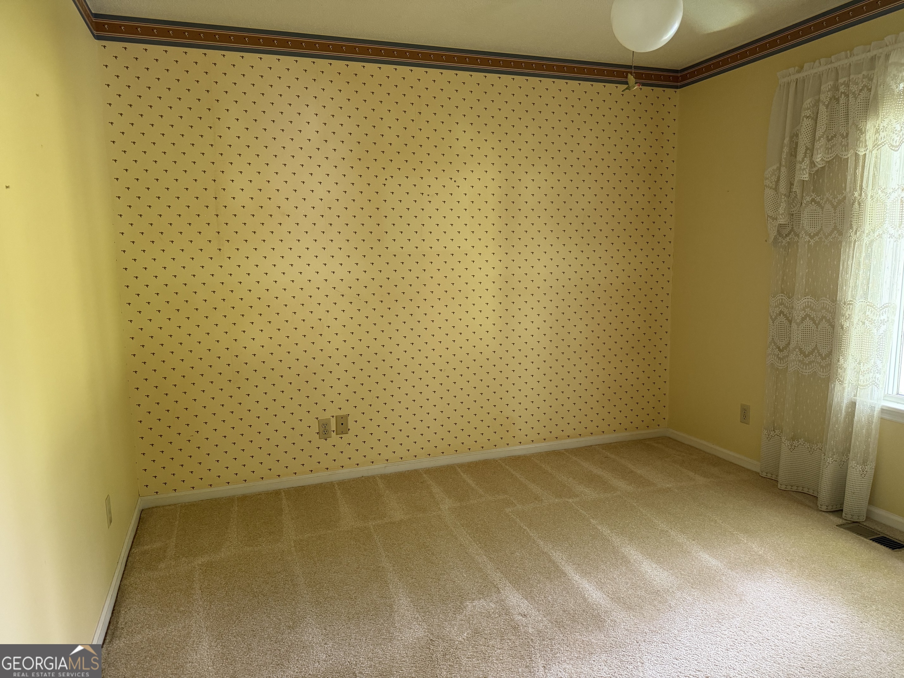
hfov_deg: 71.6
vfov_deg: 56.8
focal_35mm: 24
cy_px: 339
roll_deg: +1.4
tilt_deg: -8.6
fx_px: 627
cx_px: 452
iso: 320
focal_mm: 6.76
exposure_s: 1/60
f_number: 1.78
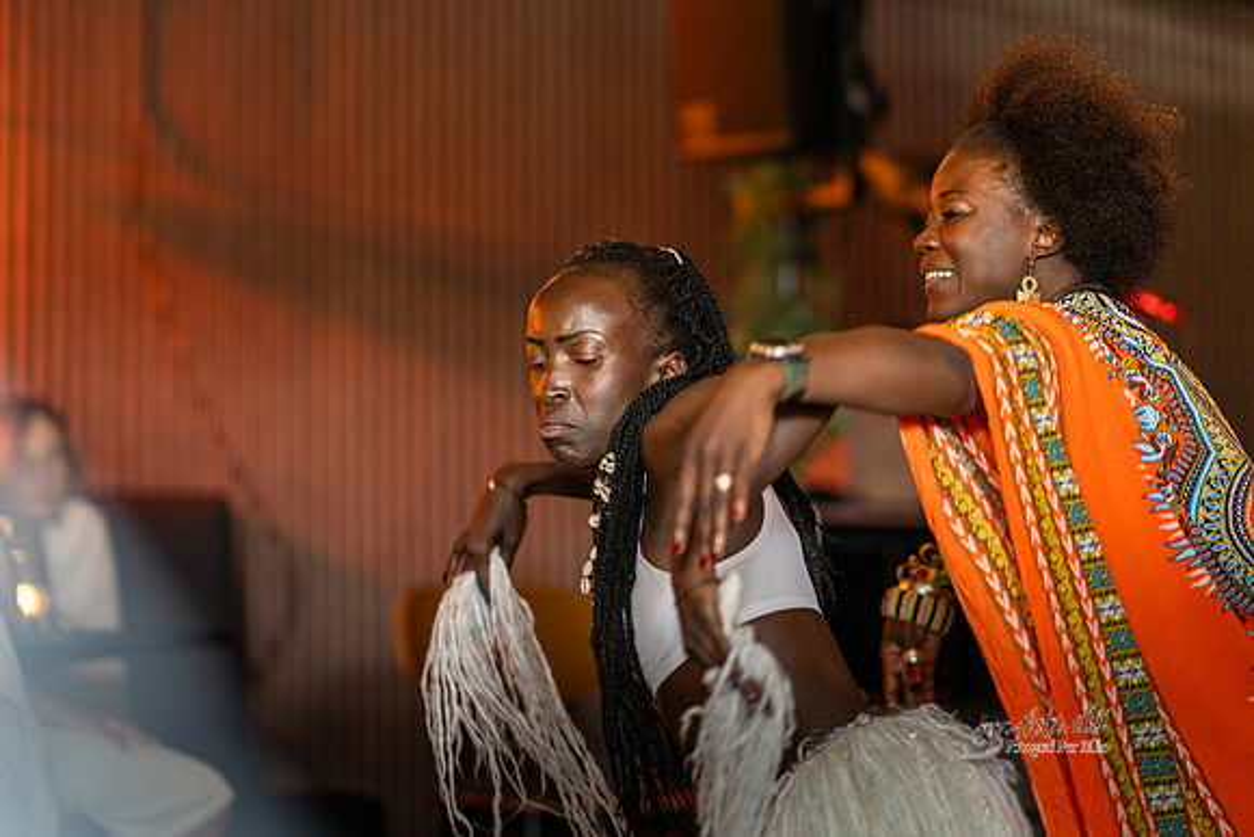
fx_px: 3797
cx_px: 604
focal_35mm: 109
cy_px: 300
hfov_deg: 18.8
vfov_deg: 12.6
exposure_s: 1/200
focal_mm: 85
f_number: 1.4
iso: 1600
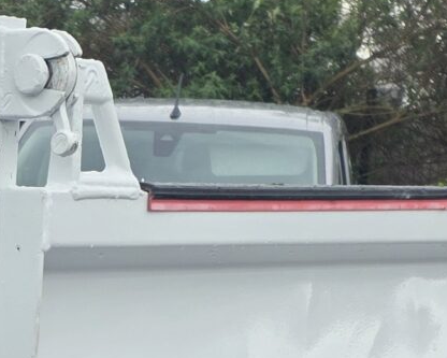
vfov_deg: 10.8
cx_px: -218
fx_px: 1826
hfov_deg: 13.2
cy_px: 535
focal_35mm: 138
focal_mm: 6.25
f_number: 1.7
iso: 25
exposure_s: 1/359
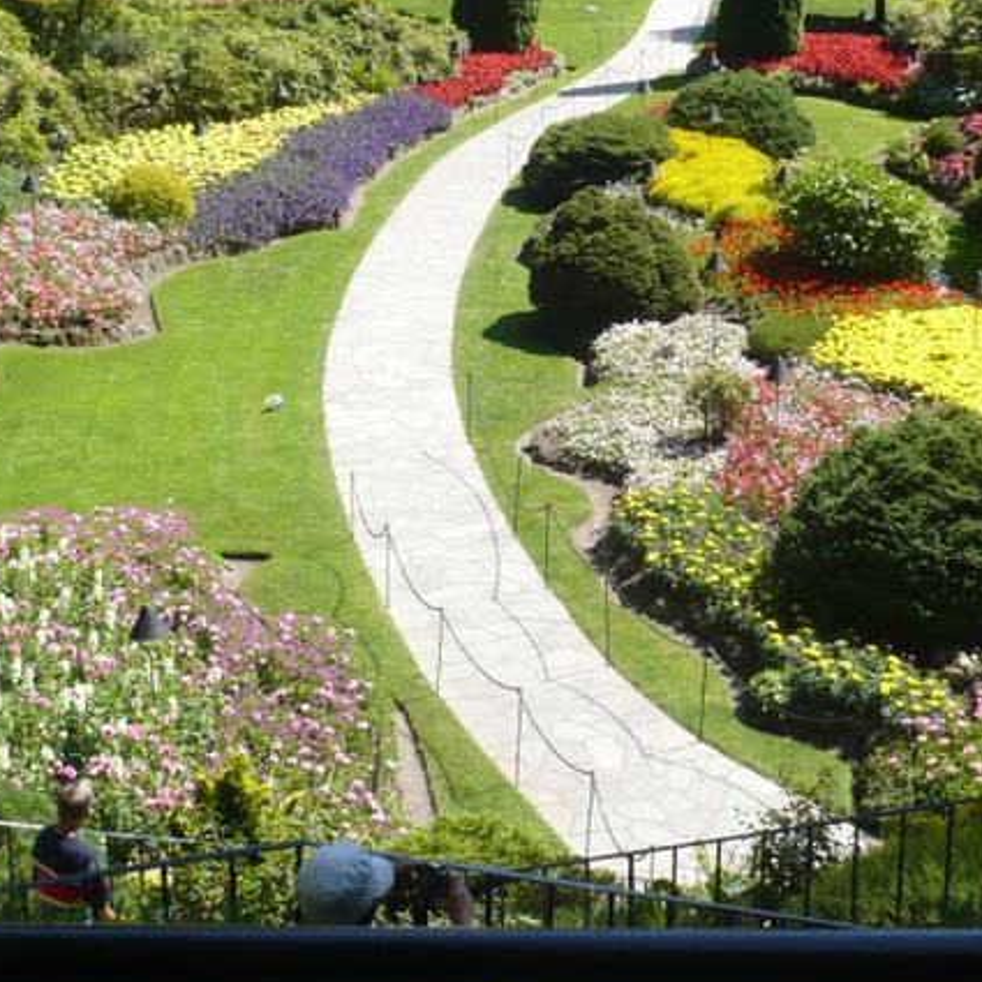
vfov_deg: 25.0
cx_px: 637
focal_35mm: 68
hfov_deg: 25.3
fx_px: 2182
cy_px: 231
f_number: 2.8
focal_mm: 5.8
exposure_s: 1/500
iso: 100
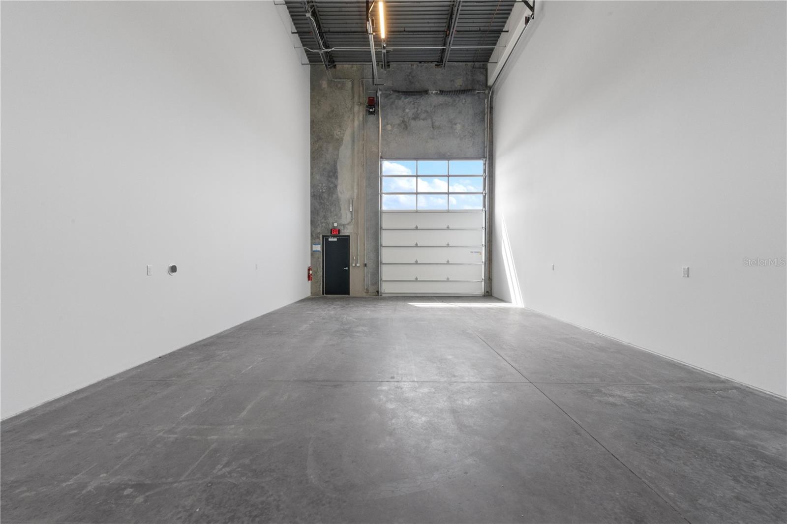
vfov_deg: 81.2
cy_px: 262
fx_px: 306
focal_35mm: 14
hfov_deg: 104.3
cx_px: 394
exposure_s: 1/20
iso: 2500
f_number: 16
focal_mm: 14
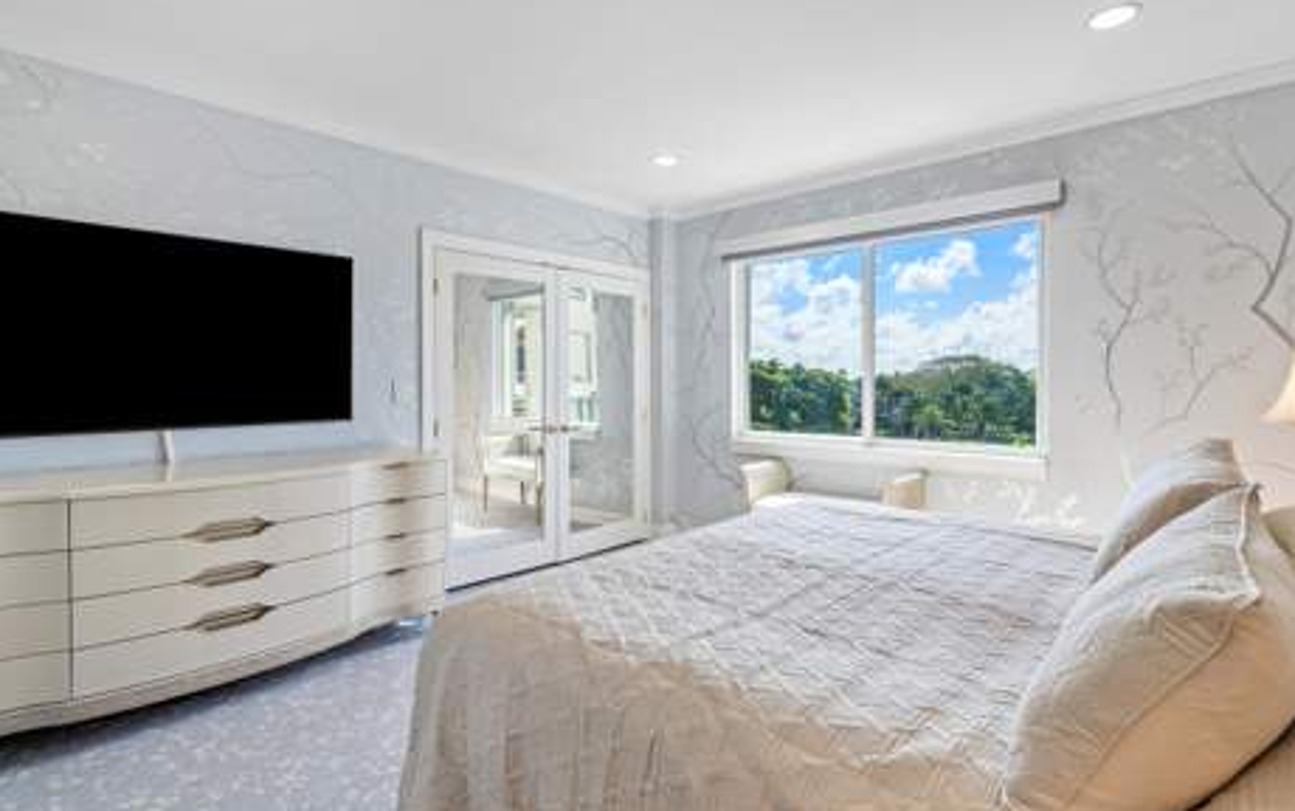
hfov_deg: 92.5
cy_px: 391
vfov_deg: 66.4
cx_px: 670
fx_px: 619
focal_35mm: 18
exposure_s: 1/25
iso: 160
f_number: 8
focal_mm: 11
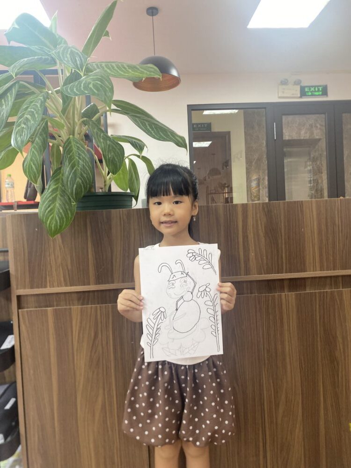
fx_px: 352
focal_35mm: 26
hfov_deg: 53.1
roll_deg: +2.2
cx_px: 176
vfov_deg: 67.3
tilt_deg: -0.5
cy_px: 234
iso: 100
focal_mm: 4.25
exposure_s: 1/50
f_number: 1.8
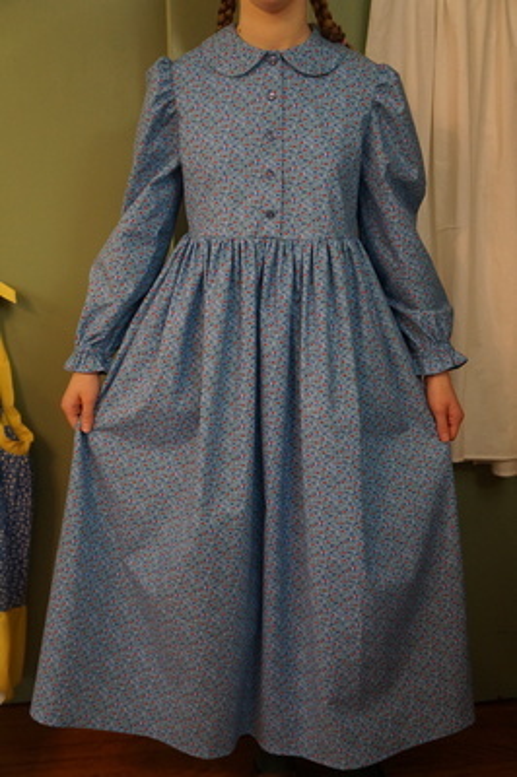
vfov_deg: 48.0
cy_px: 388
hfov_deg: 33.0
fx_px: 874
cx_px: 258
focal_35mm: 40
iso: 1600
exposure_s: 1/60
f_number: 4
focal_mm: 27
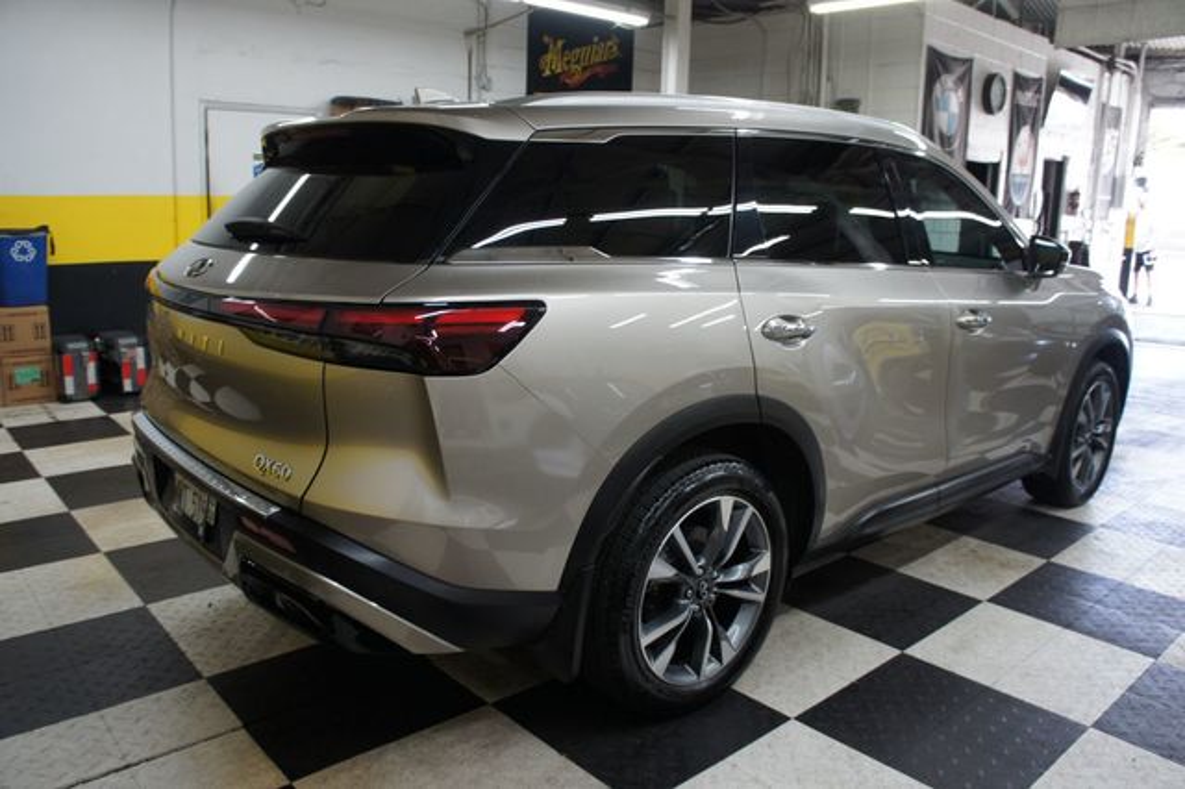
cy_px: 394
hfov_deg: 67.4
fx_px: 888
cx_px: 592
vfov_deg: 47.9
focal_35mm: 27
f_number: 3.5
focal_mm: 18
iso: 200
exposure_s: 1/30
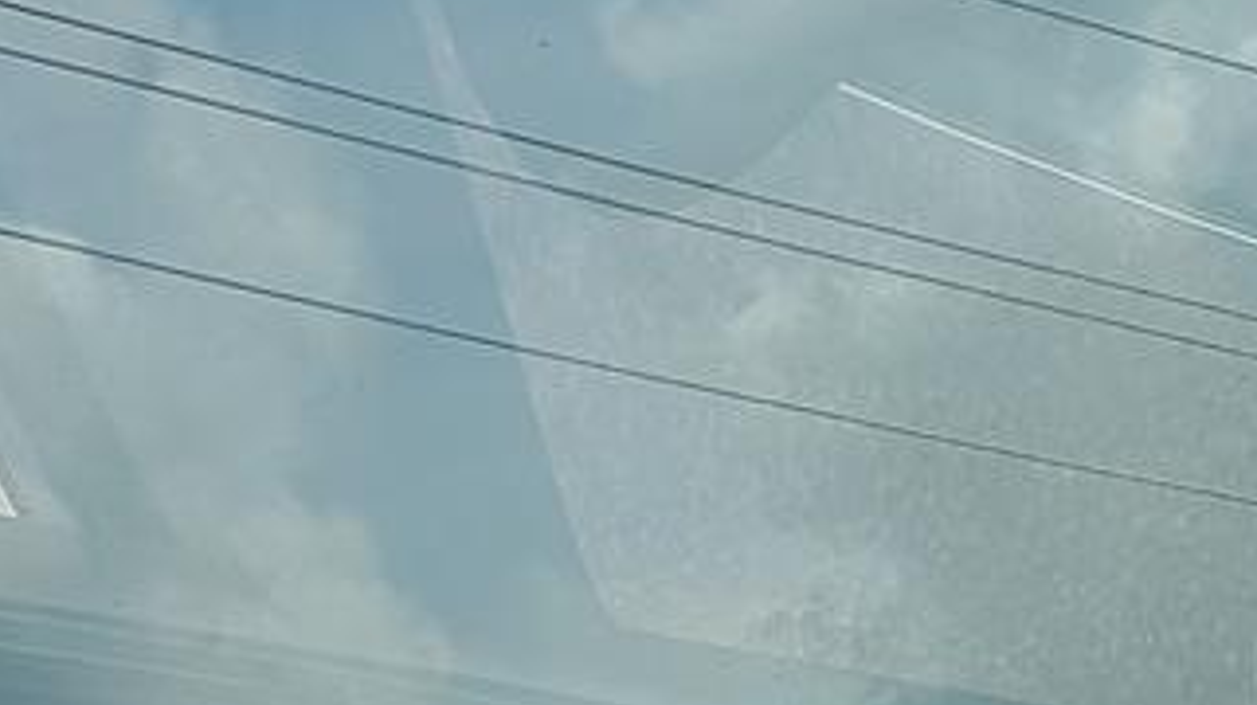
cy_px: 893
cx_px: 1429
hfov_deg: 18.2
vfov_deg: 10.5
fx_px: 3764
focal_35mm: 113
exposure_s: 1/327
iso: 40
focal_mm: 4.2
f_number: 1.7
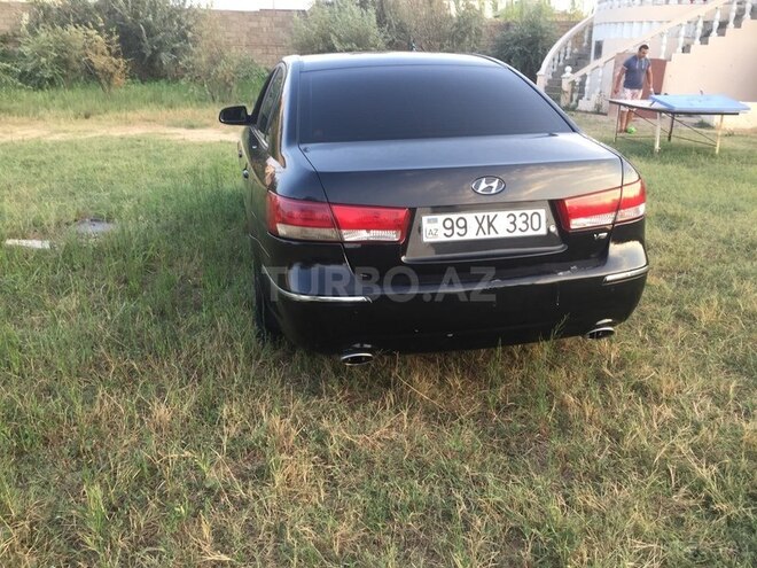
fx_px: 634
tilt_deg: -18.9
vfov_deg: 48.2
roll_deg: -1.3
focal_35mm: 29
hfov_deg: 61.7
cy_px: 284
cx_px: 378
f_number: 2.2
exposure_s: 1/50
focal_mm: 4.15
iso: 40
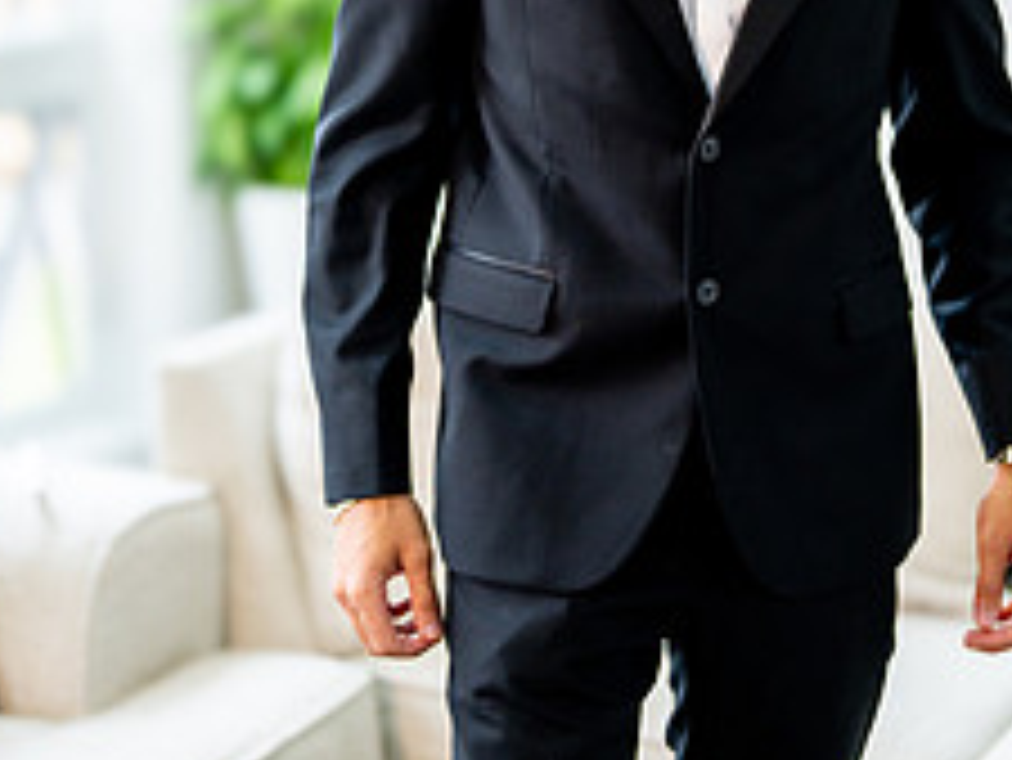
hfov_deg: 20.4
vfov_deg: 15.0
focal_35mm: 96
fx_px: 2808
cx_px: 571
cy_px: -72
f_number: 1.4
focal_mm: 50
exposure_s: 1/250
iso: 320
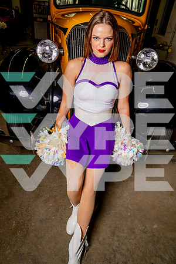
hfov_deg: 51.3
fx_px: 183
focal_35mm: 25
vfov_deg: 71.5
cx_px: 88
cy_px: 132
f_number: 5.6
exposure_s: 1/125
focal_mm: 25
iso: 125
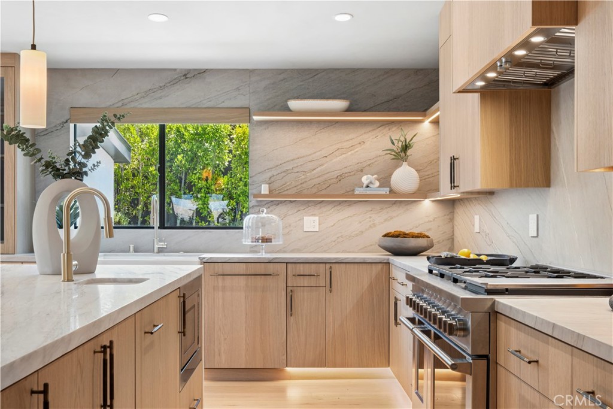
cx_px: 306
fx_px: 647
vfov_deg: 35.1
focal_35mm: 38
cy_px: 204
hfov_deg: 50.7
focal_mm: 25.4
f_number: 9
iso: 200
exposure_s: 1/2
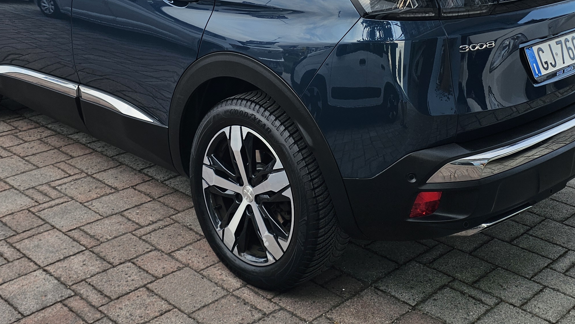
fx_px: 762
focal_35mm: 50
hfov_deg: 41.3
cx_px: 295
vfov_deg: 23.1
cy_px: 9
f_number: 1.7
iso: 10
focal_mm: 6.3
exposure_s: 1/313
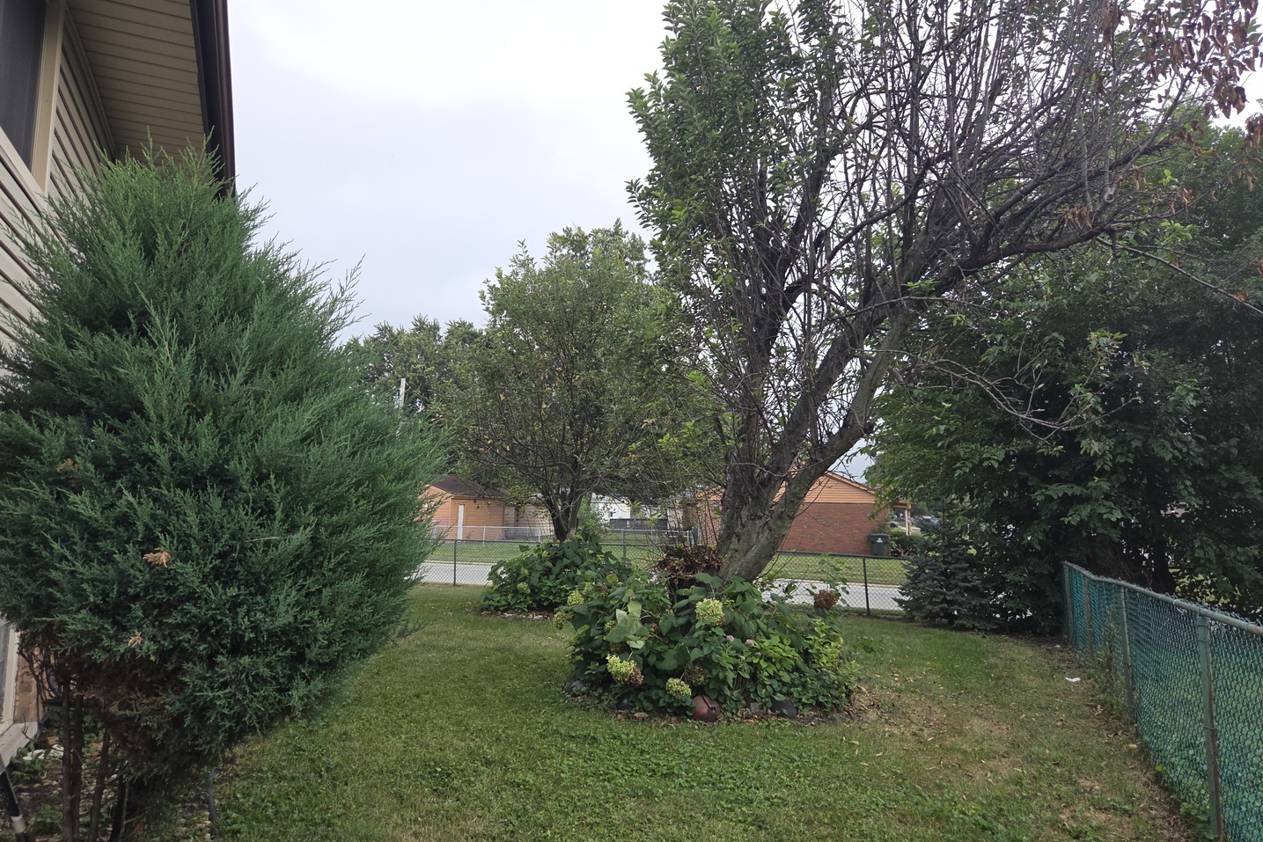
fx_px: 842
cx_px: 633
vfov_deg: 53.1
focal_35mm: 24
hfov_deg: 73.7
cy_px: 424
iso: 25
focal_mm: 5.4
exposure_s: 1/219
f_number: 1.8
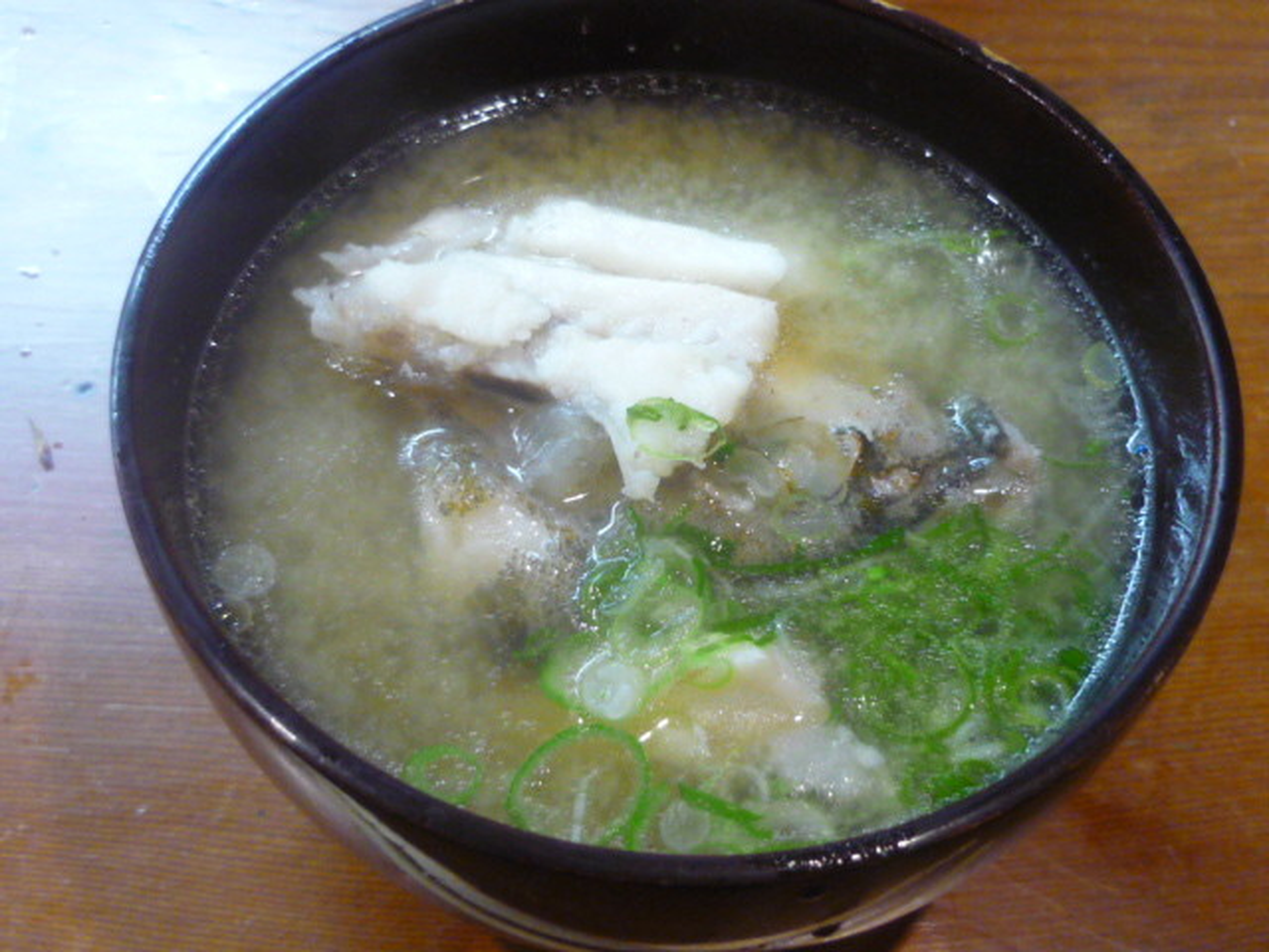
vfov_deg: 31.5
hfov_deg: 41.2
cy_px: 476
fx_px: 1686
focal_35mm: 46
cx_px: 634
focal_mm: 5.5
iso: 400
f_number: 2.8
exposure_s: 1/15
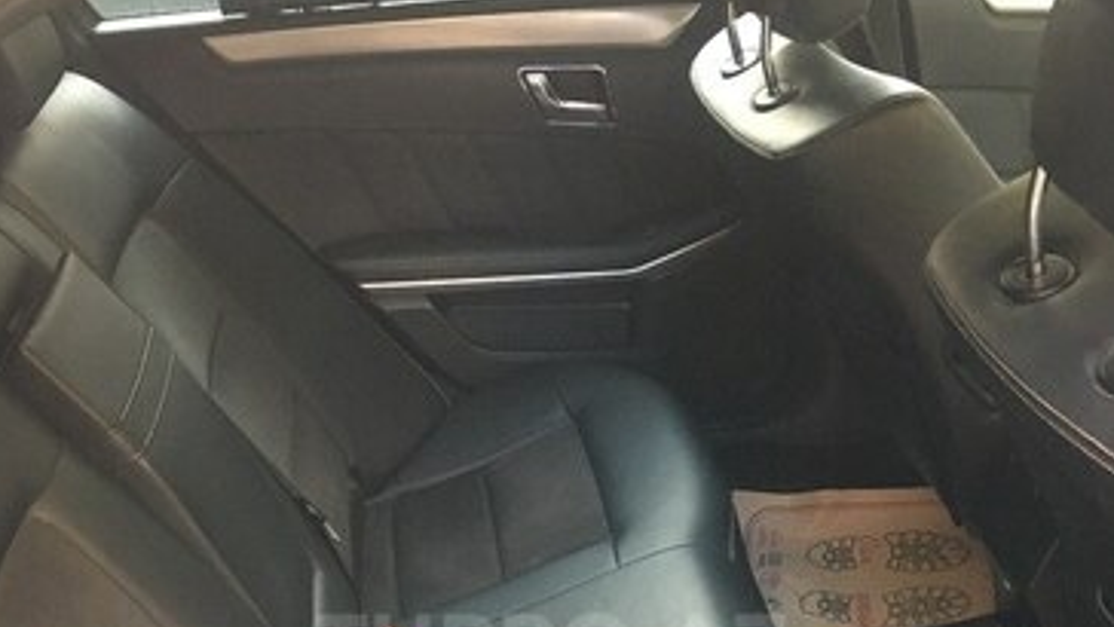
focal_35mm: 43
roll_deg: +5.5
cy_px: 648
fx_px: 1271
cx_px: 551
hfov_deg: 47.3
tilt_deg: -35.0
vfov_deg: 26.1
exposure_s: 1/25
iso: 200
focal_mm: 4.15
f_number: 2.2
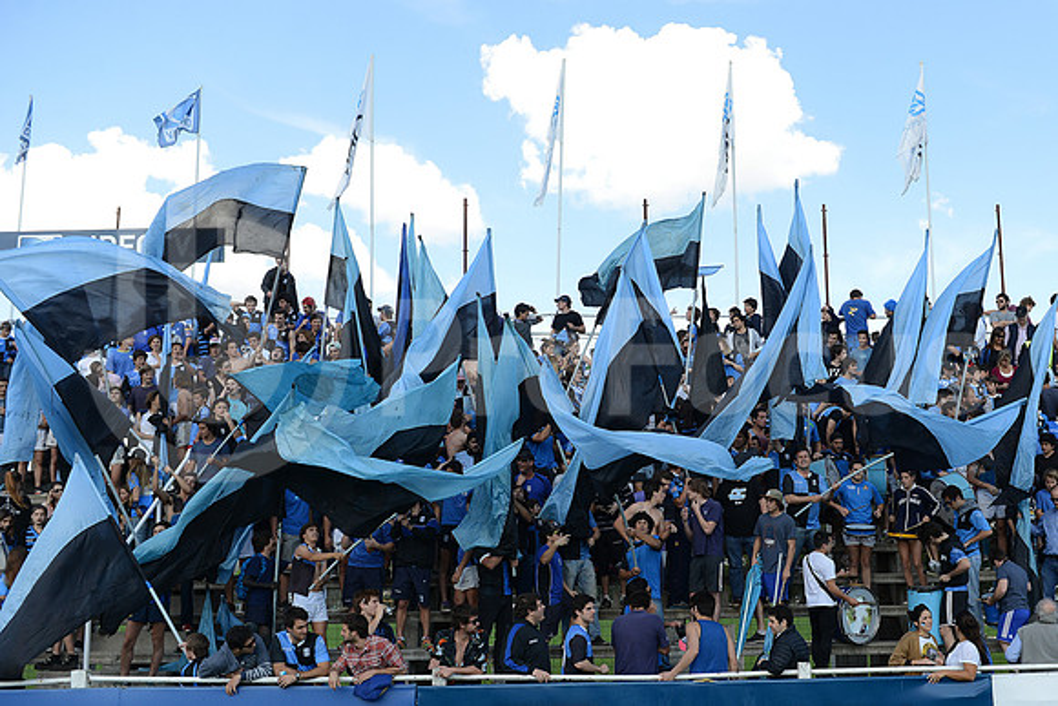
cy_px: 353
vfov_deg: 41.1
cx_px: 529
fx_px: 941
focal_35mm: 32
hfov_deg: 58.7
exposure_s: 1/640
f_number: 4
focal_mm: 32
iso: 250
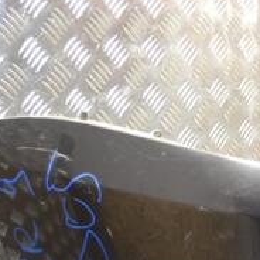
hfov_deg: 15.5
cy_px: 240
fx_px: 918
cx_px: 324
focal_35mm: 108
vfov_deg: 15.9
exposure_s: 1/30
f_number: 4.2
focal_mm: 26
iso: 500
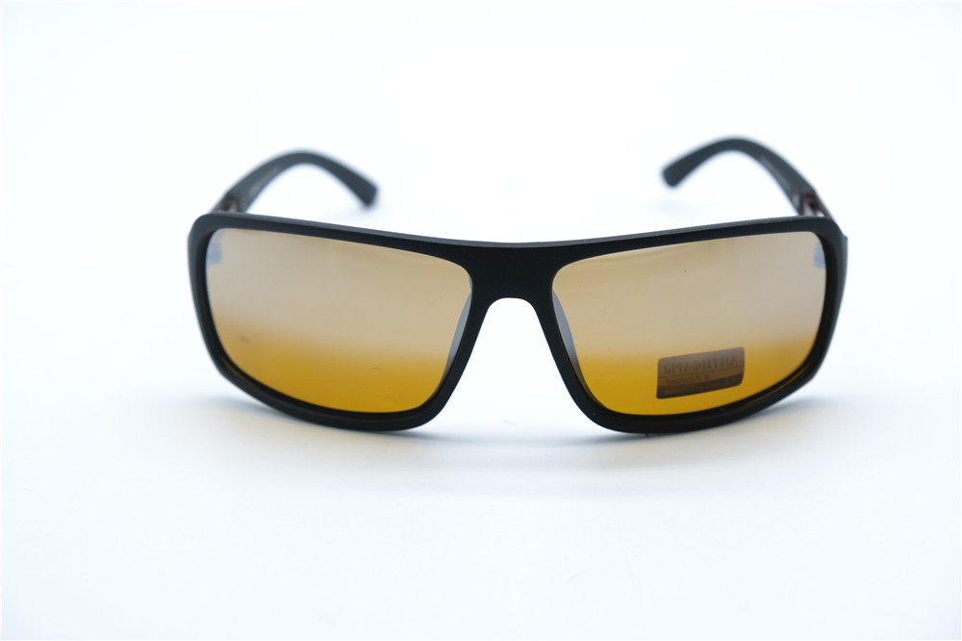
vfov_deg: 21.2
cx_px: 481
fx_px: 1710
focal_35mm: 64
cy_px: 320
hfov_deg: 31.4
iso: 160
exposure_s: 1/210
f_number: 5.6
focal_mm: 42.5
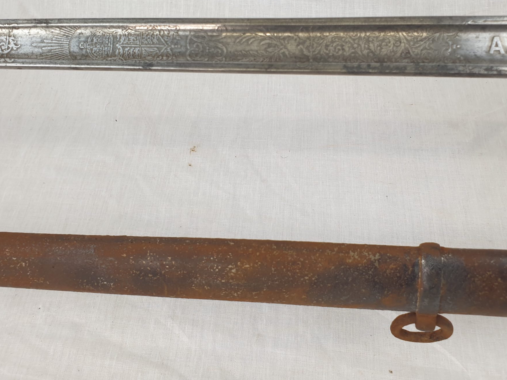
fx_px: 557
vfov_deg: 37.3
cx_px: 258
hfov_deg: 49.0
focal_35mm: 38
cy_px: 126
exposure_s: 1/50
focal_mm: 4.3
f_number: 2.4
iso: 50
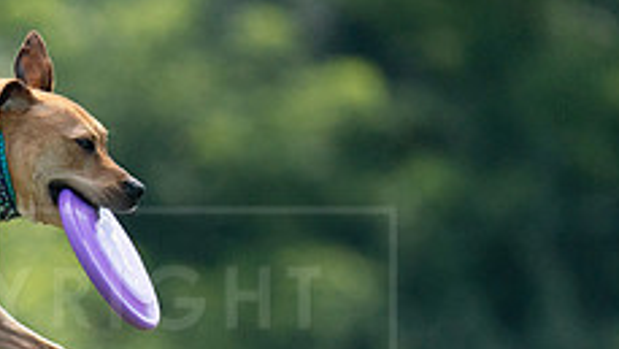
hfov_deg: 1.4
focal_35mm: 1595
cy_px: 342
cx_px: -49
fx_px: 26189
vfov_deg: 0.8
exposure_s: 1/4000
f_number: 6.3
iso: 2000
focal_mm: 600
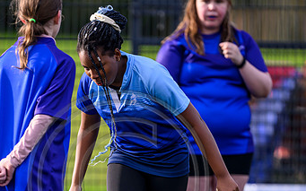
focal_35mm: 808
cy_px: 179
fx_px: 6737
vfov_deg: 1.6
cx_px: 119
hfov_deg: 2.6
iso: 500
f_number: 3.2
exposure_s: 1/2000
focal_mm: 400
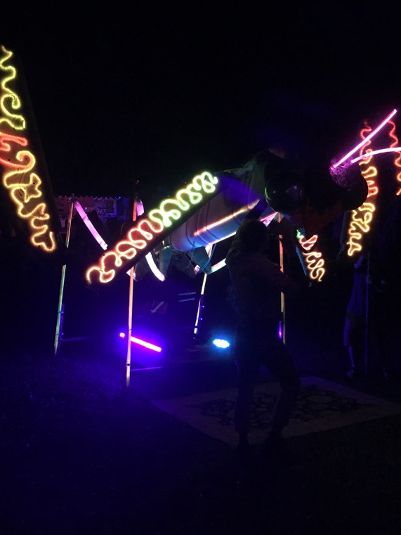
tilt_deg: -6.3
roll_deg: +1.0
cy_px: 266
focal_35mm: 39
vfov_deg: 47.9
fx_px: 602
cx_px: 197
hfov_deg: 36.8
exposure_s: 1/30
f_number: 2.2
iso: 200
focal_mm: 4.15
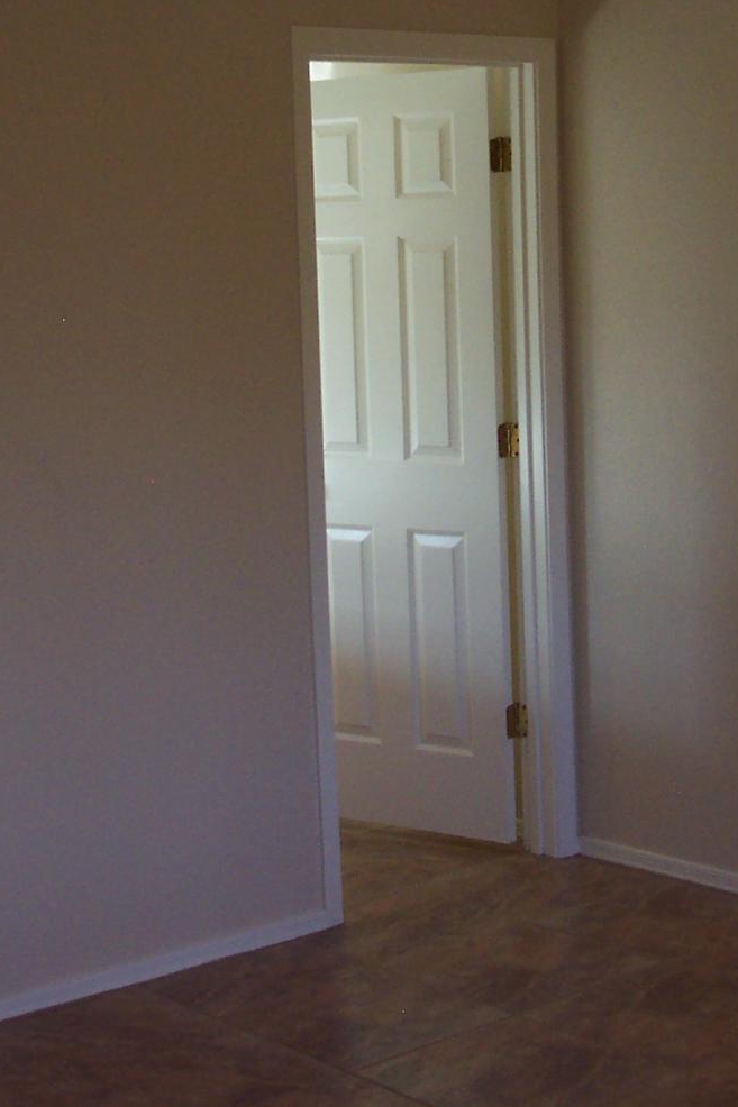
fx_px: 2184
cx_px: 526
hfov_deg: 19.1
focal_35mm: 71
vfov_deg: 28.3
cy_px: 369
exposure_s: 1/90
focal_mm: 7.5
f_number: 2.8
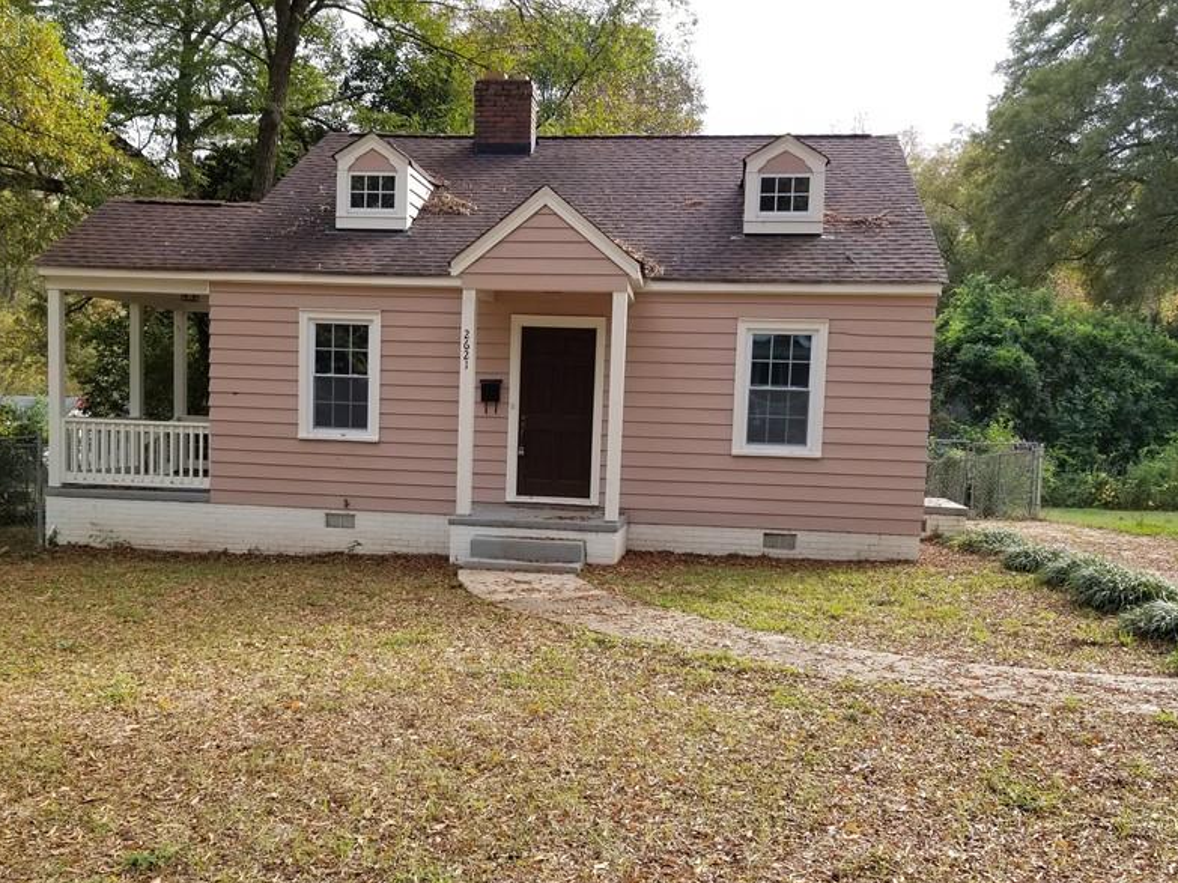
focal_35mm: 34
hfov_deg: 53.8
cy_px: 504
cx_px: 516
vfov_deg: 41.7
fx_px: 1157
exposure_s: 1/502
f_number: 1.7
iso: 50
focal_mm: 4.3
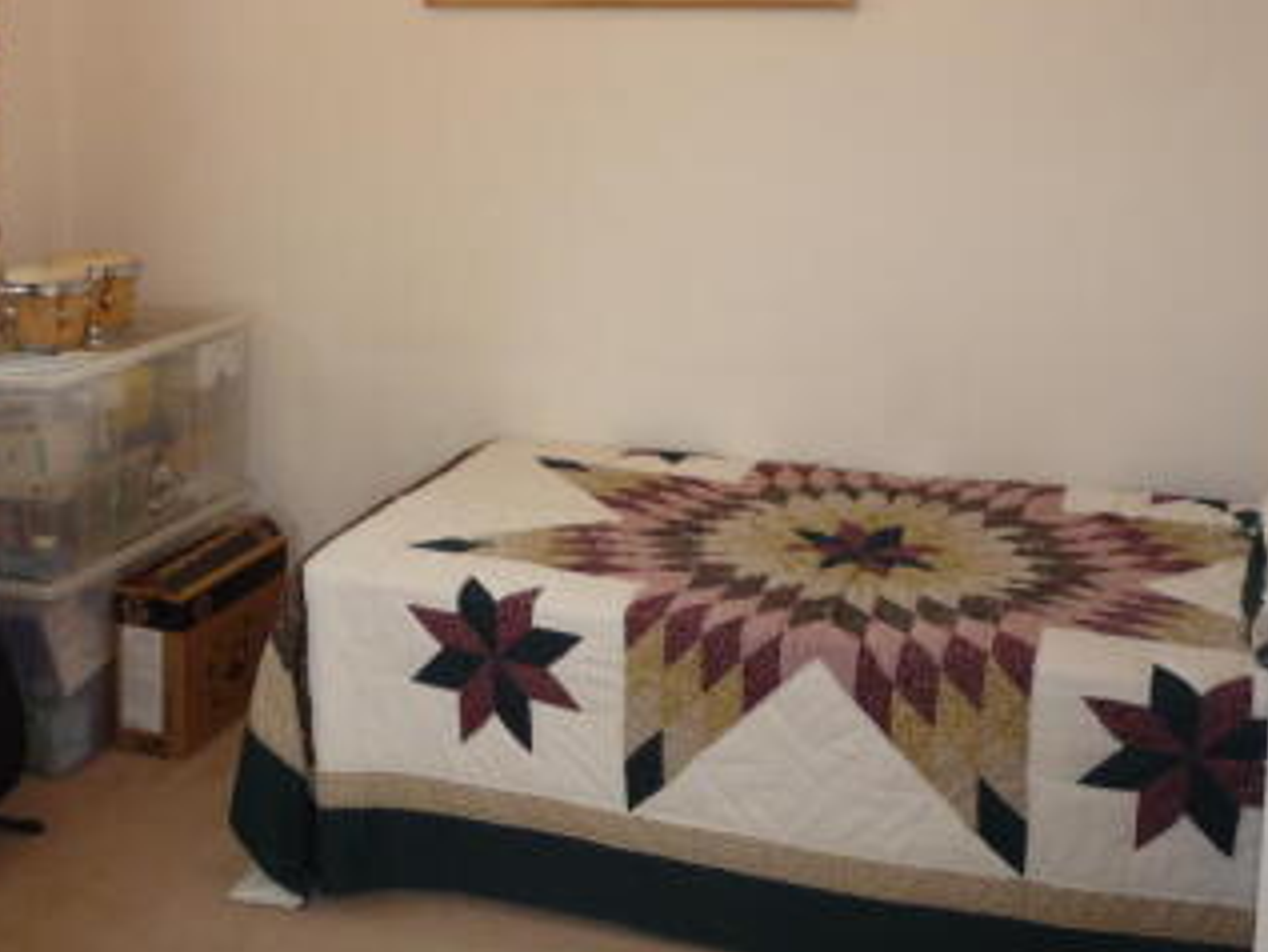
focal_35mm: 46
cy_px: 290
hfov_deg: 41.1
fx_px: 1686
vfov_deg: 31.2
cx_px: 546
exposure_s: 1/30
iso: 100
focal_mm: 4.4
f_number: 2.8
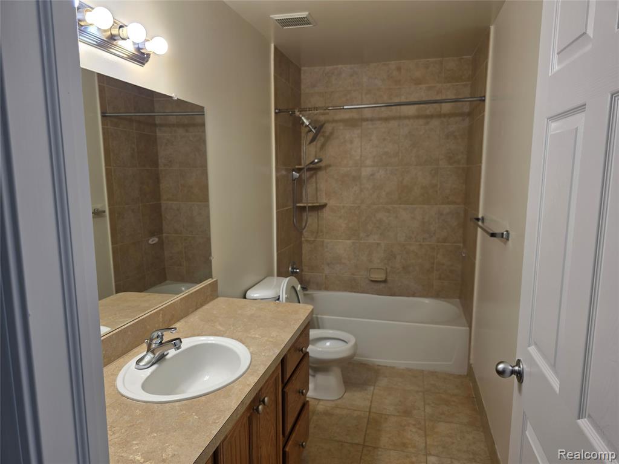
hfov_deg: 73.9
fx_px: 411
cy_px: 232
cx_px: 310
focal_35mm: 23
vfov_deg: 58.9
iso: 40
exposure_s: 1/120
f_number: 1.7
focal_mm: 6.3
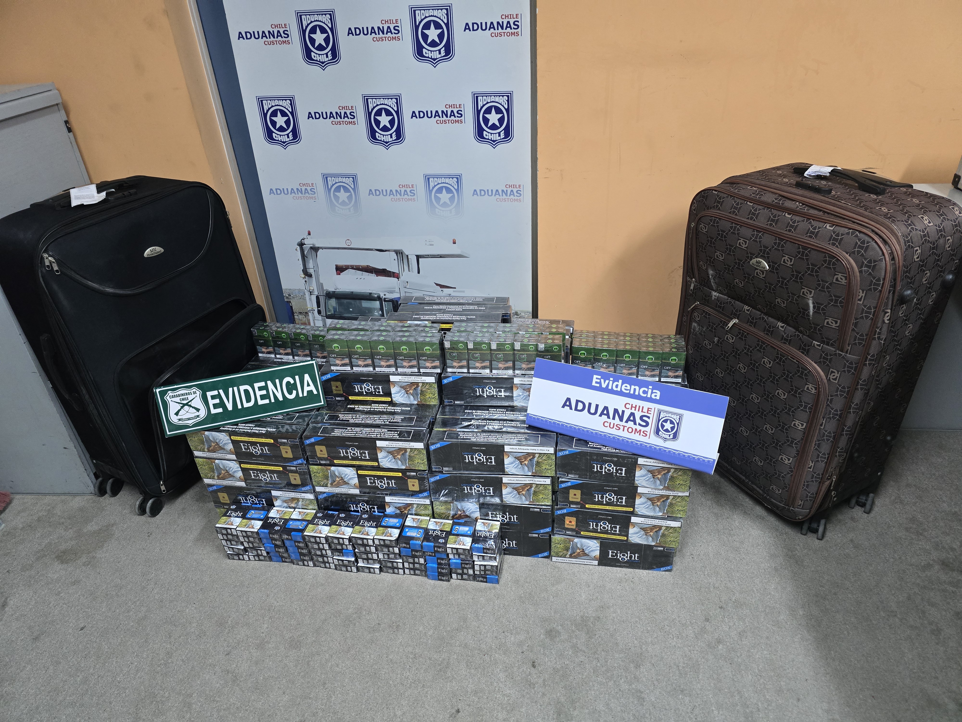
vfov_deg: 58.9
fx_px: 639
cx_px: 481
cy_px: 361
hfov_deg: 73.9
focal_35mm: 23
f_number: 1.7
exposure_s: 1/100
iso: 800
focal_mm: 6.3
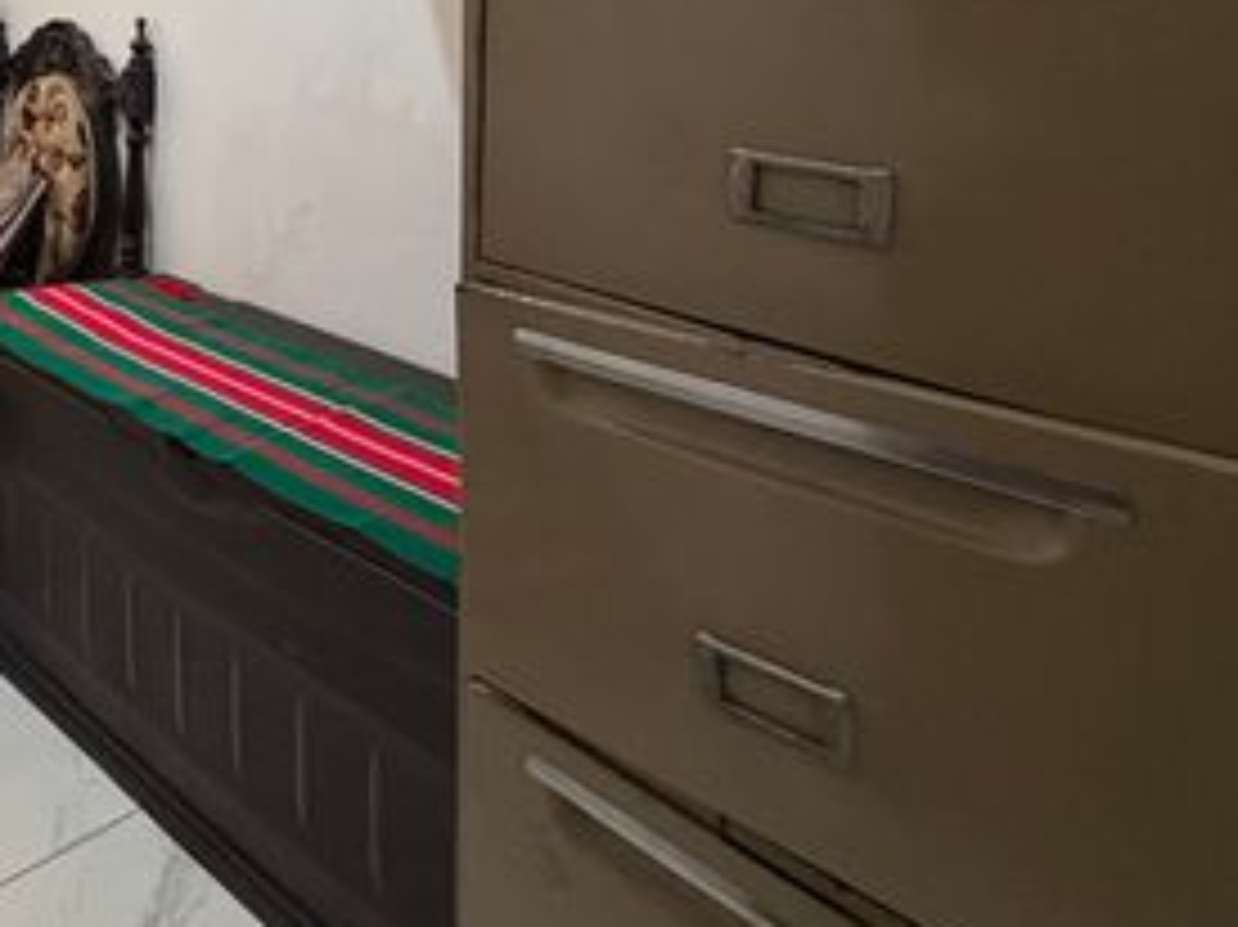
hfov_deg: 47.7
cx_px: 97
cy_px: 22
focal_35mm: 34
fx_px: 1215
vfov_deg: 37.7
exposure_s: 1/60
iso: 320
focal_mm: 2.22
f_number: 2.2
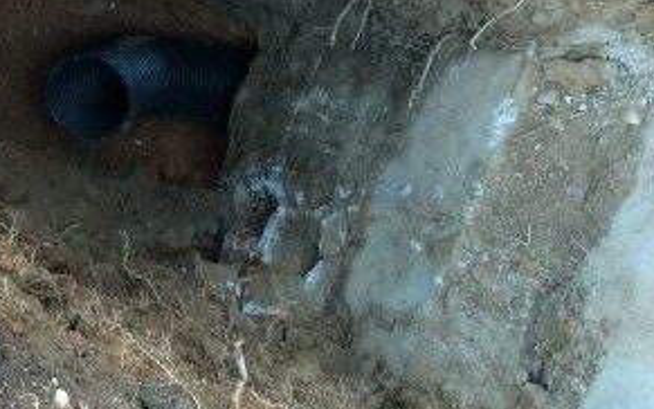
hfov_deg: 23.3
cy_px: -4
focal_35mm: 81
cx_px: -133
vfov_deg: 15.8
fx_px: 1444
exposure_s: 1/30
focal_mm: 4.15
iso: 125
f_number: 2.2
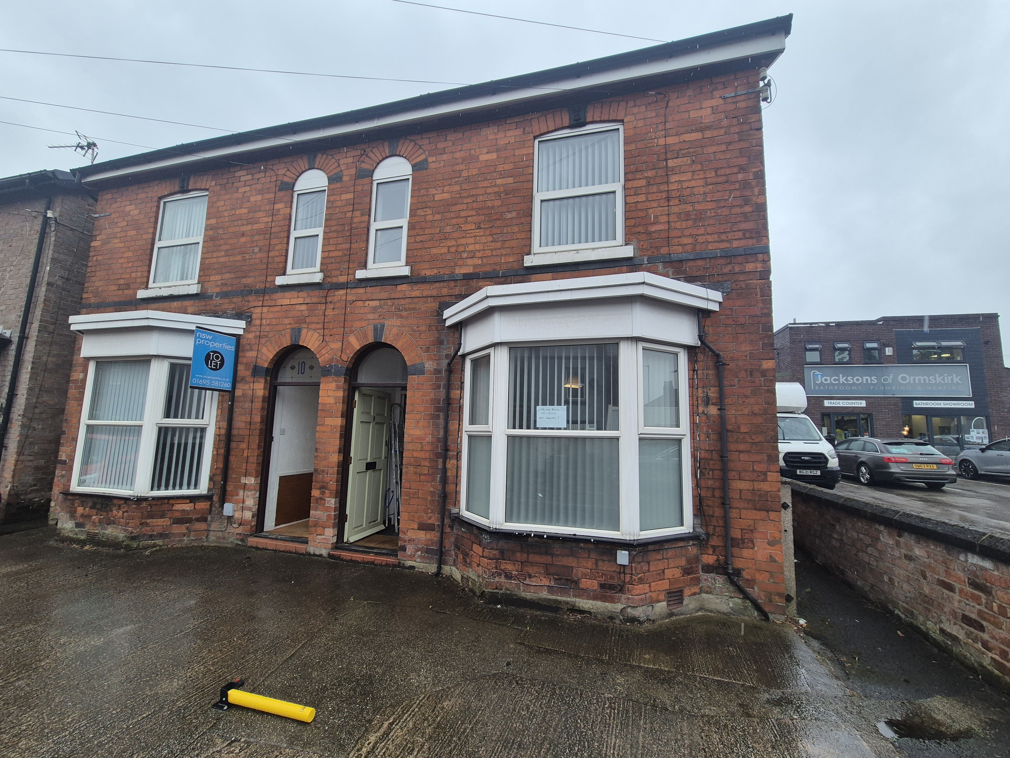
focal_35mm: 13
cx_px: 505
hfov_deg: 106.2
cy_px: 379
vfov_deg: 89.9
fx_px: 379
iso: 80
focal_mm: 2.2
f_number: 2.2
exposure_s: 1/718
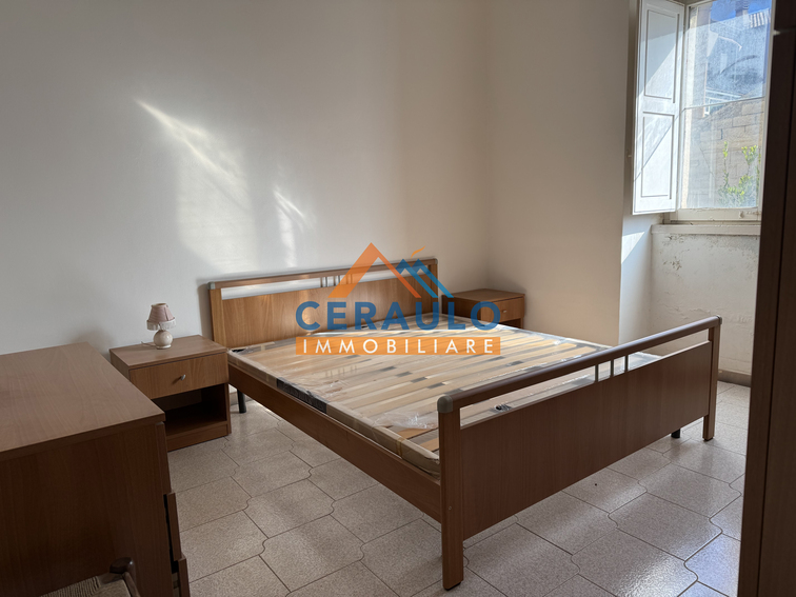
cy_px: 298
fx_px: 552
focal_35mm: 24
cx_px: 398
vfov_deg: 56.8
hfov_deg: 71.6
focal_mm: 6.76
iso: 80
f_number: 1.78
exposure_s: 1/451
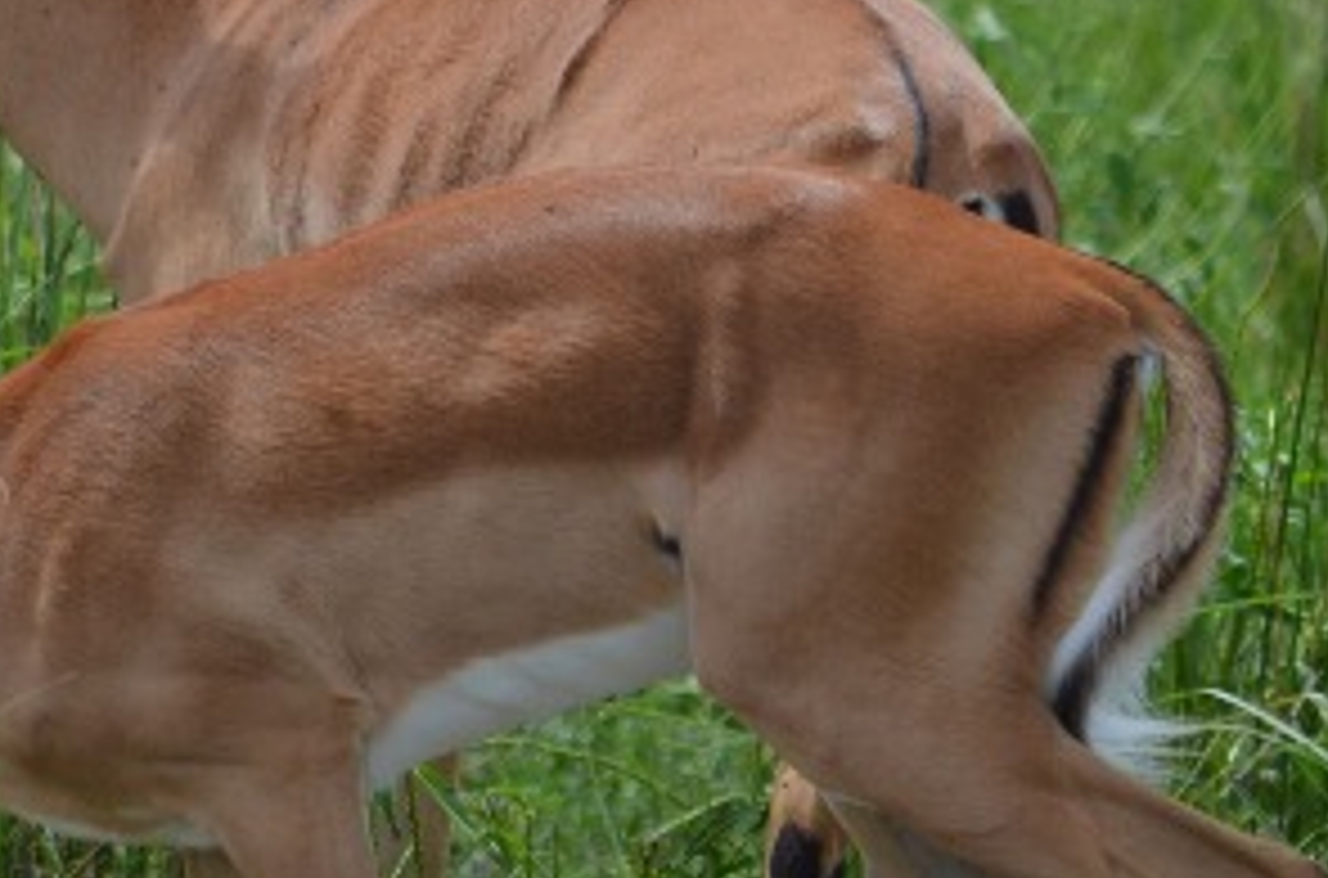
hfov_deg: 2.0
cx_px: 720
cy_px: 383
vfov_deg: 1.3
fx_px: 37305
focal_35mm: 1014
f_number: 5.3
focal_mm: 220
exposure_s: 1/2000
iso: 400
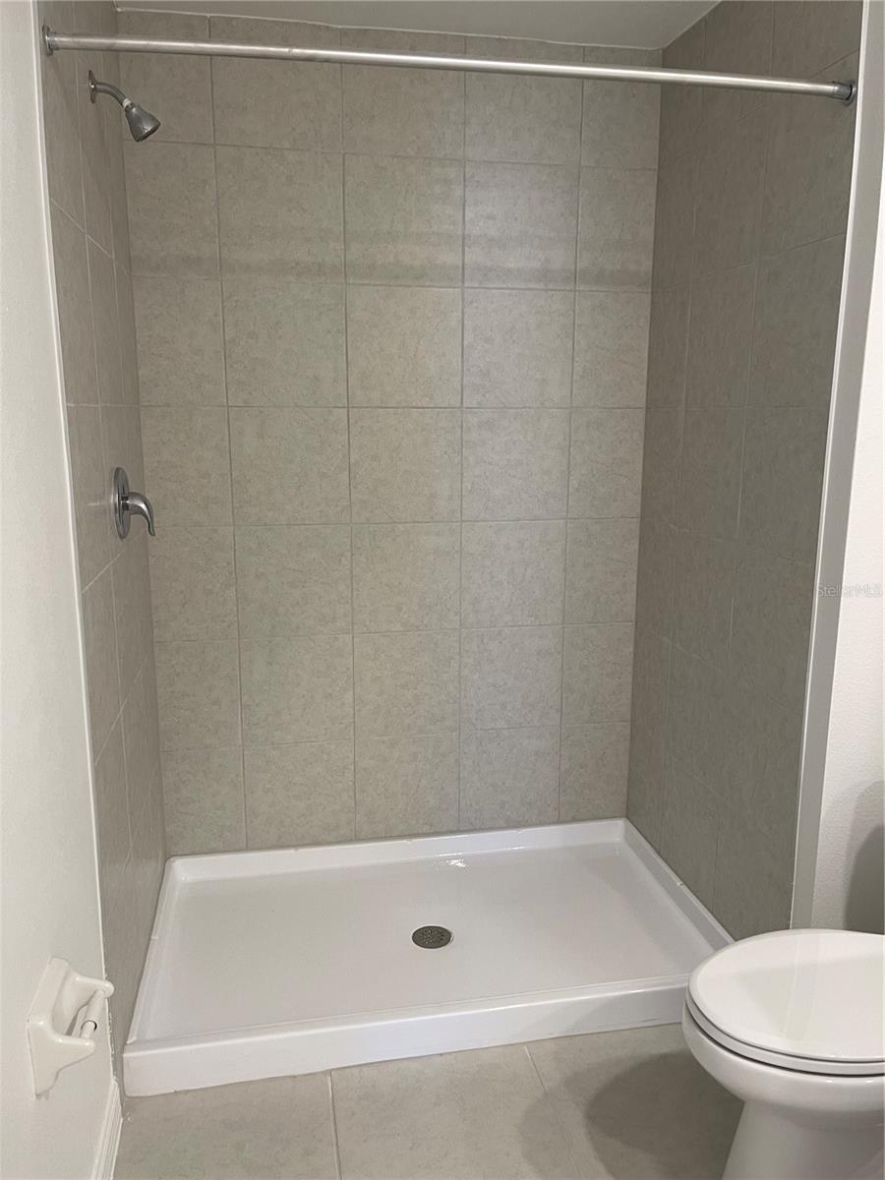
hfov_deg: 54.9
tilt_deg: -8.5
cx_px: 442
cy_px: 590
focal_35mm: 25
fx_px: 852
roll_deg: -0.4
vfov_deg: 69.4
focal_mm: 5.1
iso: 100
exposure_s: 1/60
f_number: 1.6
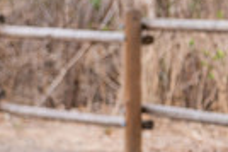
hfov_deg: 6.7
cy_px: 88
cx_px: 381
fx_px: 1917
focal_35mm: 303
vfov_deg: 4.5
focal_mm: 70
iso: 500
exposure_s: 1/125
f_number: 5
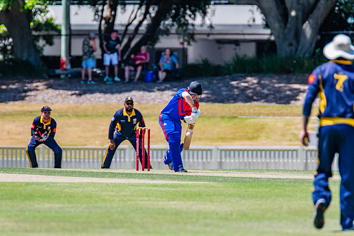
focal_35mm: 623
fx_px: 6131
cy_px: 122
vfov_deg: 2.2
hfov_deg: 3.3
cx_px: 170
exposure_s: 1/2000
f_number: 7.1
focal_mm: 600
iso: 640
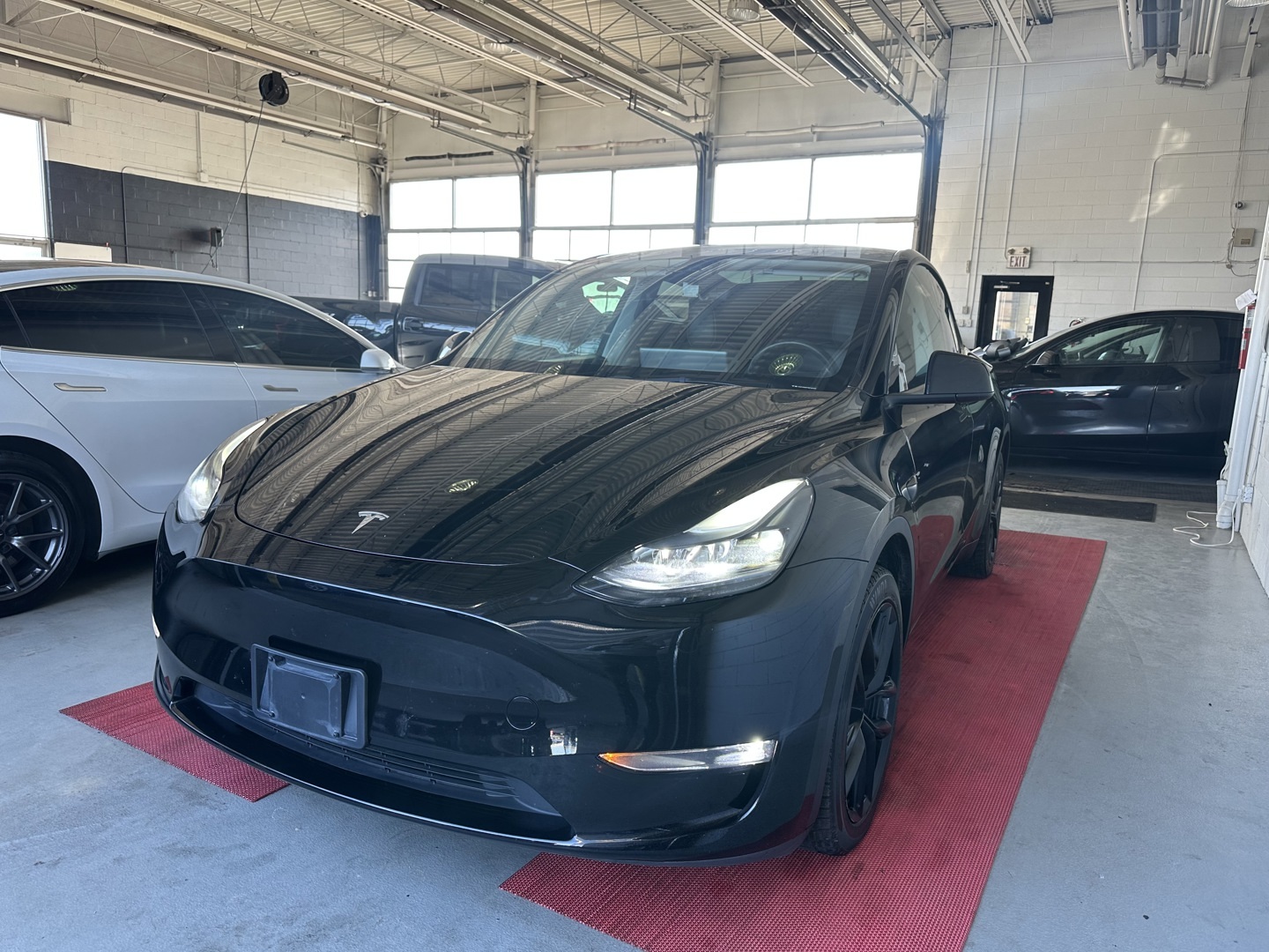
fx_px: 880
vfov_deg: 56.8
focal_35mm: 24
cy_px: 476
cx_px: 634
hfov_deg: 71.6
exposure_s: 1/121
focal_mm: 6.86
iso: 80
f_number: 1.78
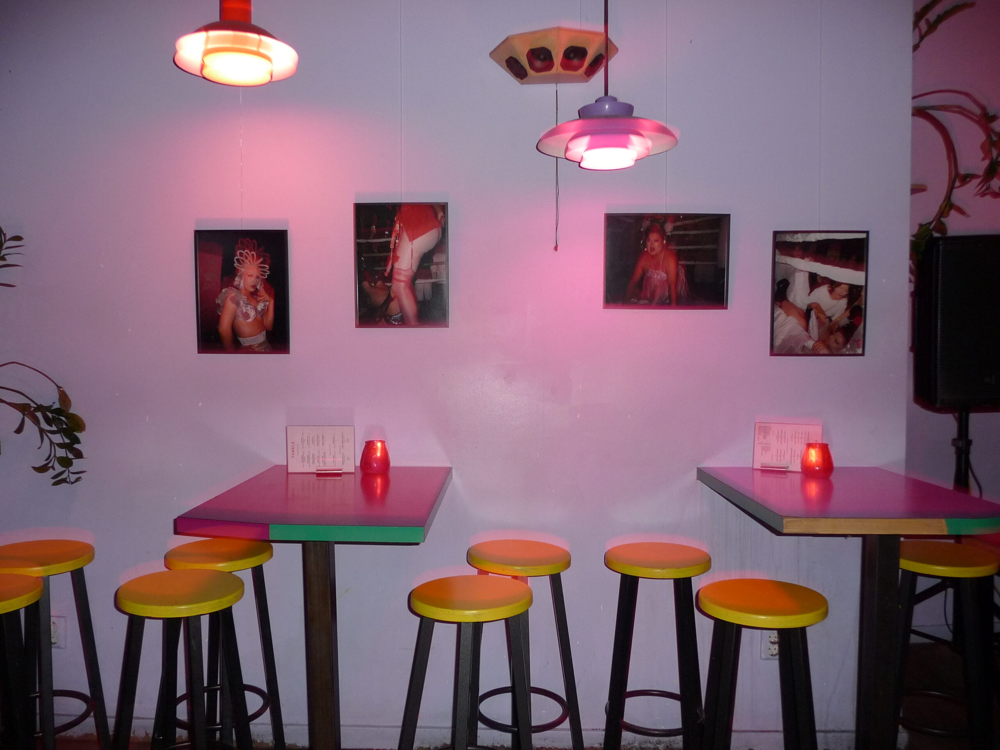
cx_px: 500
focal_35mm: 28
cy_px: 375
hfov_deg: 63.4
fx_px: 809
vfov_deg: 49.7
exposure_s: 1/8
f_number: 3.3
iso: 160
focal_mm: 4.7
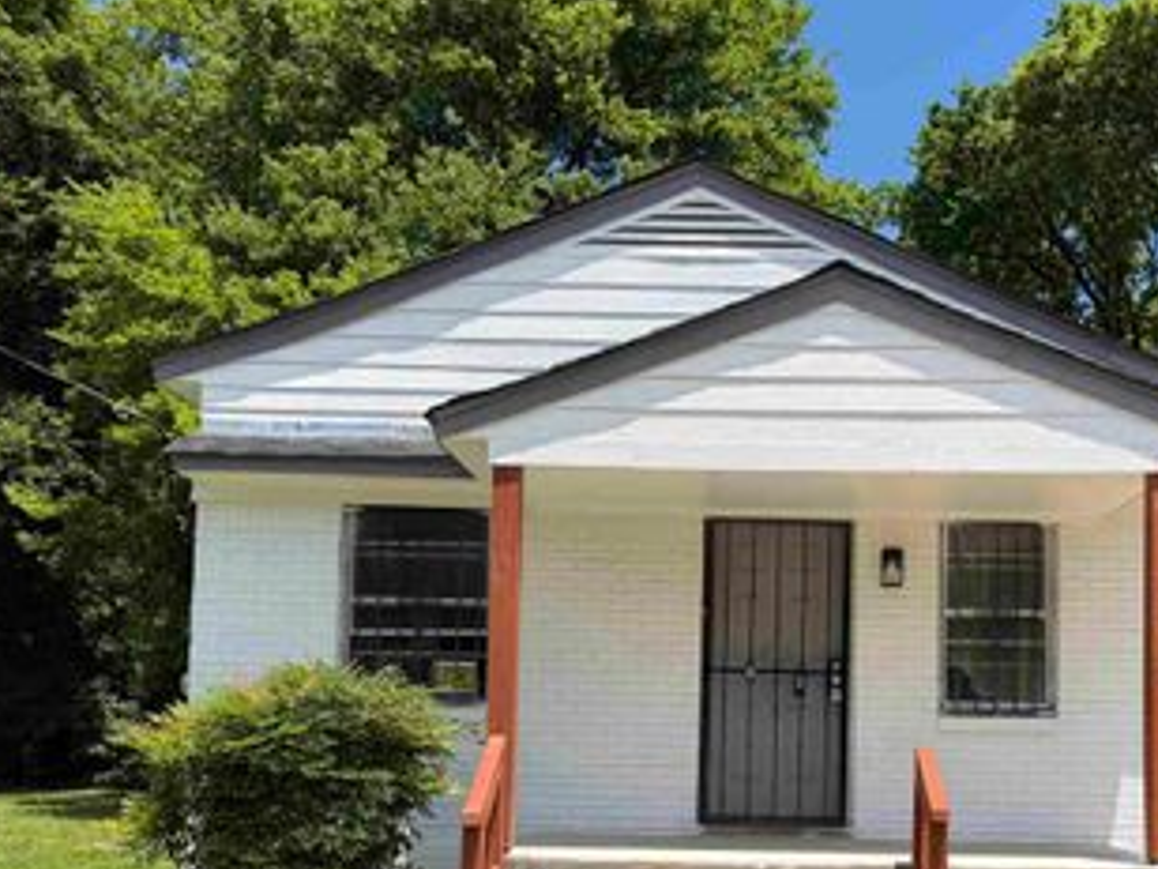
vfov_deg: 35.8
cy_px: 672
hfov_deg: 47.1
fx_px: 1305
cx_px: 767
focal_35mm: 39
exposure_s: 1/4673
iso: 80
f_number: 1.78
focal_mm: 6.76
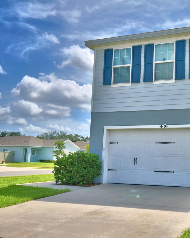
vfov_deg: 42.9
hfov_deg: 33.0
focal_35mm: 43
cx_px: 174
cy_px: 120
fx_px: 302
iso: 100
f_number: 5.6
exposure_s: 1/800
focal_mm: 20
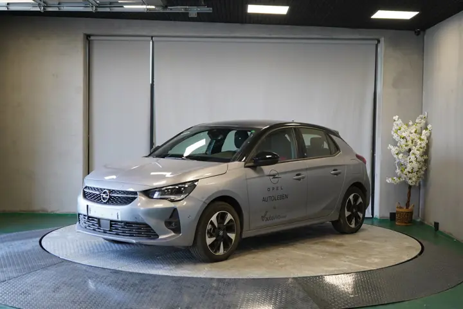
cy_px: 154
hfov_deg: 40.3
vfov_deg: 27.5
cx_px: 232
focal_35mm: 49
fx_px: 630
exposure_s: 1/160
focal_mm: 49
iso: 1600
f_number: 4.5
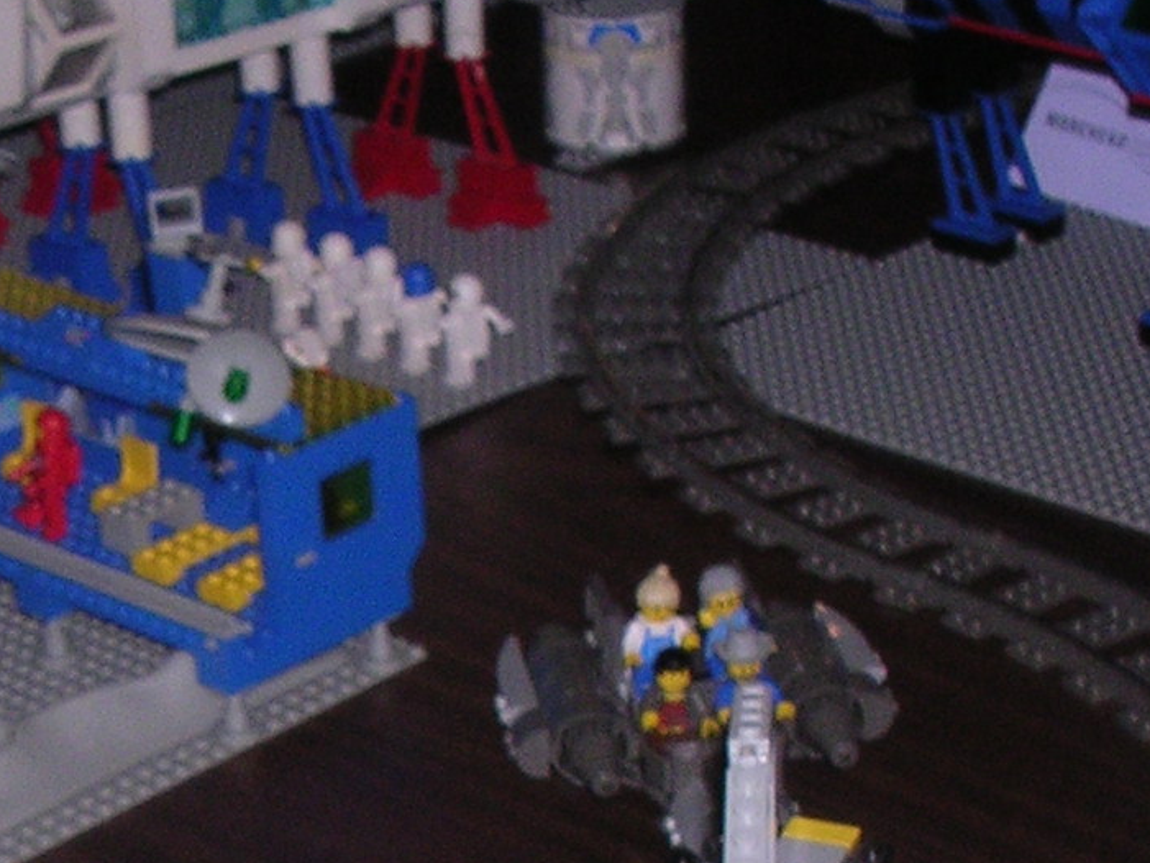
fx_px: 3688
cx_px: -69
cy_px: 1066
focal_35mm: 111
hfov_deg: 17.2
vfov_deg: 13.0
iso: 179
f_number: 5.6
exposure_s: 1/60.1
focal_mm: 5.8
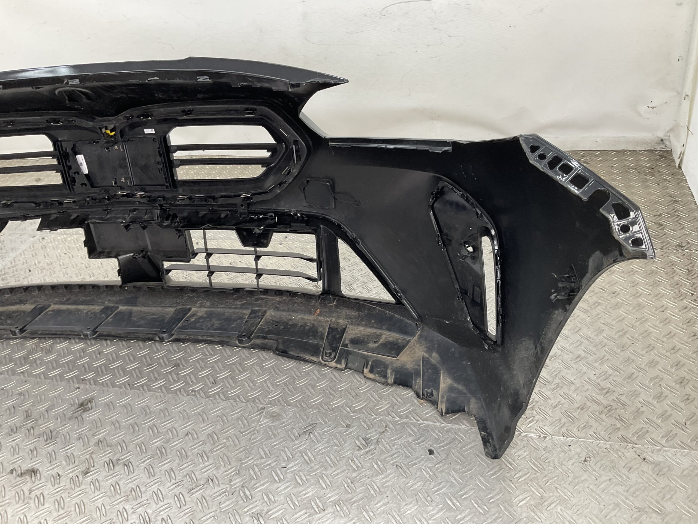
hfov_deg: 61.7
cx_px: 349
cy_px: 262
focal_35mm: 29
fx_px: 585
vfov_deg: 48.2
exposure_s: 1/100
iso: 32
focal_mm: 3
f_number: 1.8
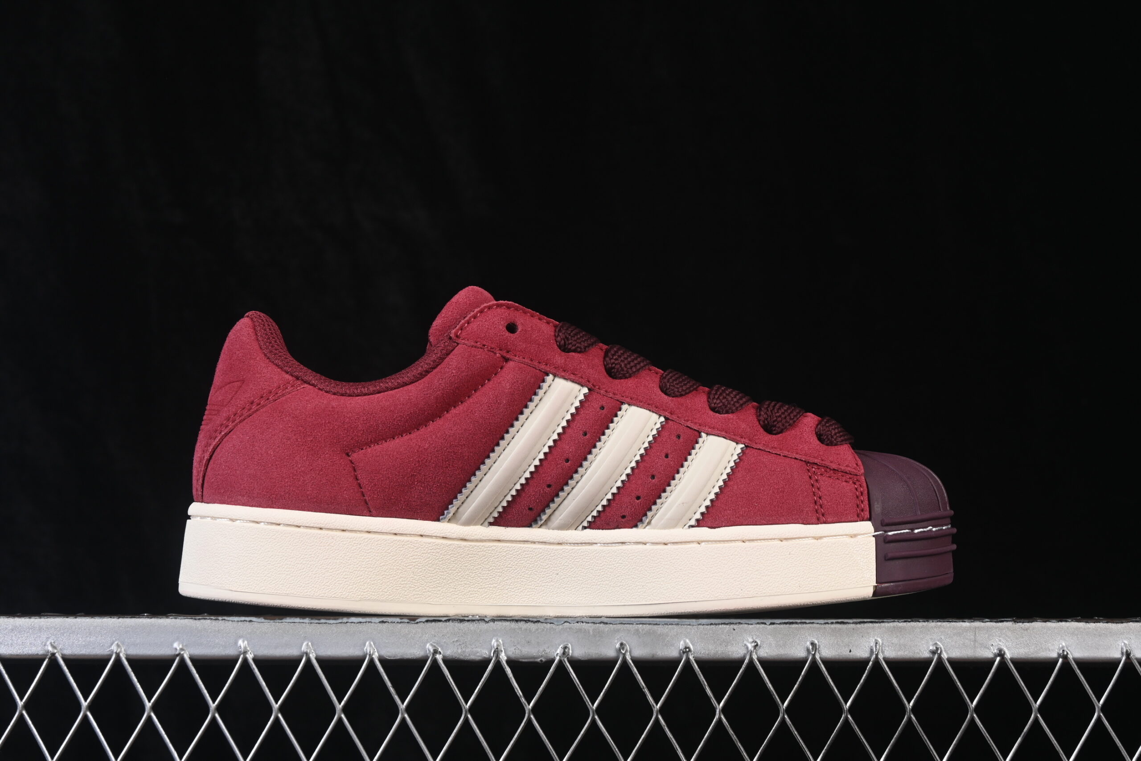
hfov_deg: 27.0
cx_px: 570
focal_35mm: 75
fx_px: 2377
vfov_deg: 18.2
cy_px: 380
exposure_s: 1/80
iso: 160
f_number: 8
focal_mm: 50
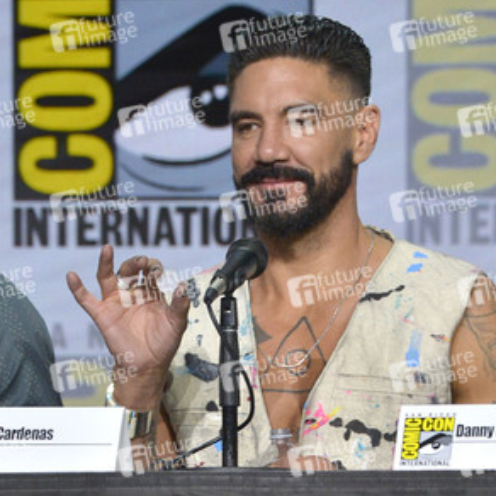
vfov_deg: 3.4
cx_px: 285
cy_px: 245
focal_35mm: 511
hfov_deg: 3.4
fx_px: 8284
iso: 1600
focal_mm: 390
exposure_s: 1/250
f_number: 6.3
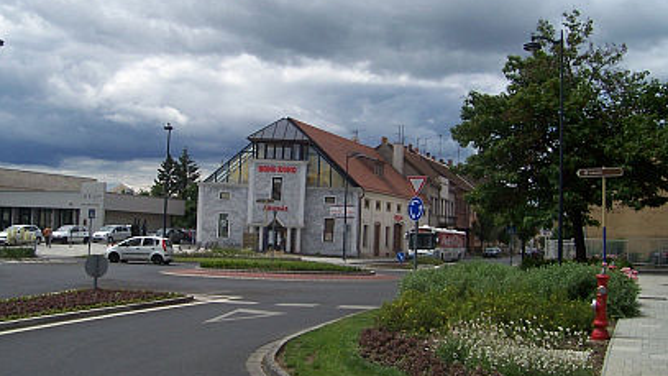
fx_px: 726
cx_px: 302
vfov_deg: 29.0
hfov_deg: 49.3
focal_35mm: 41
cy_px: 176
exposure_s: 1/750
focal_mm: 5.6
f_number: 5.6
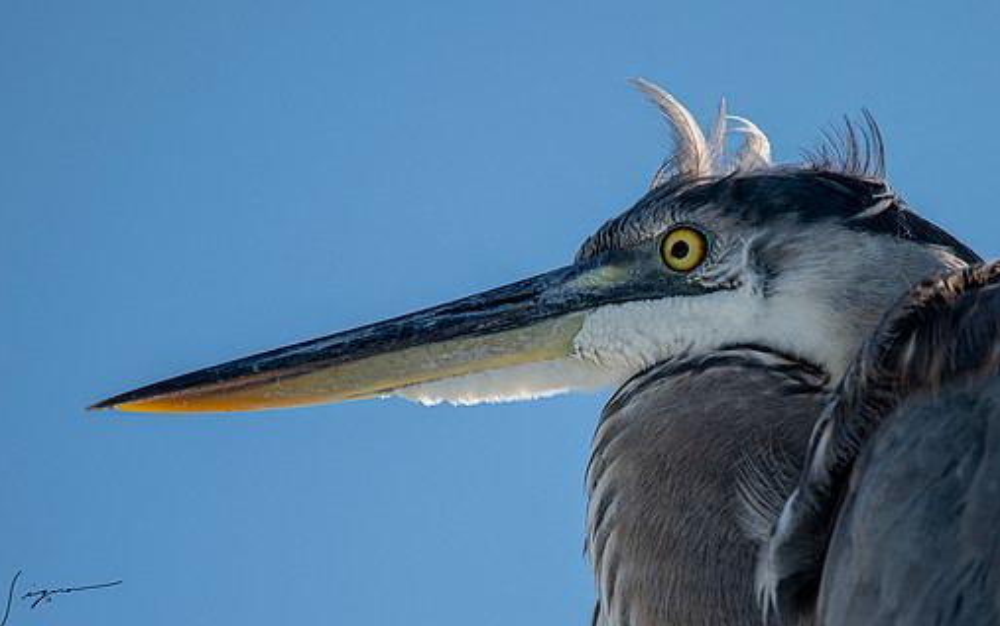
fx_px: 17286
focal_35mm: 634
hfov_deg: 3.3
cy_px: 402
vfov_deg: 2.1
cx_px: 671
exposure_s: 1/2000
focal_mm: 420
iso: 500
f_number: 5.6
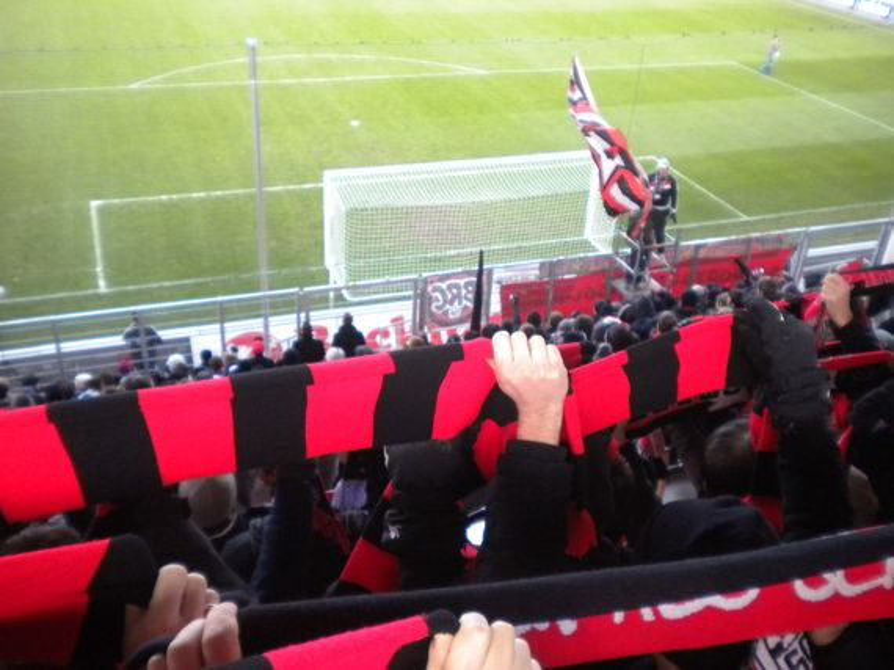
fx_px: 904
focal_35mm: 35
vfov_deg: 40.7
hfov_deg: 52.6
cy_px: 335
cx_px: 447
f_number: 3.1
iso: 400
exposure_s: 1/333
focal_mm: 6.3
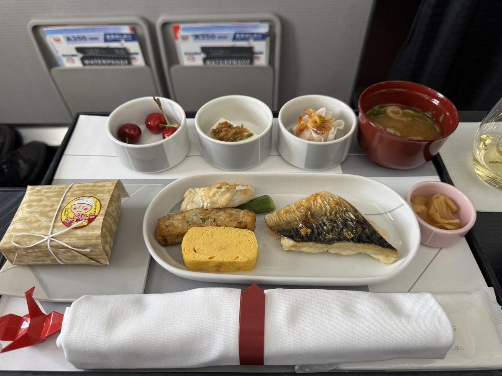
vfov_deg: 56.8
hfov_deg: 71.6
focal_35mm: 24
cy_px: 188
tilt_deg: -49.5
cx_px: 251
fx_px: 348
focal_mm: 6.76
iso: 200
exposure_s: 1/76
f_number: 1.78
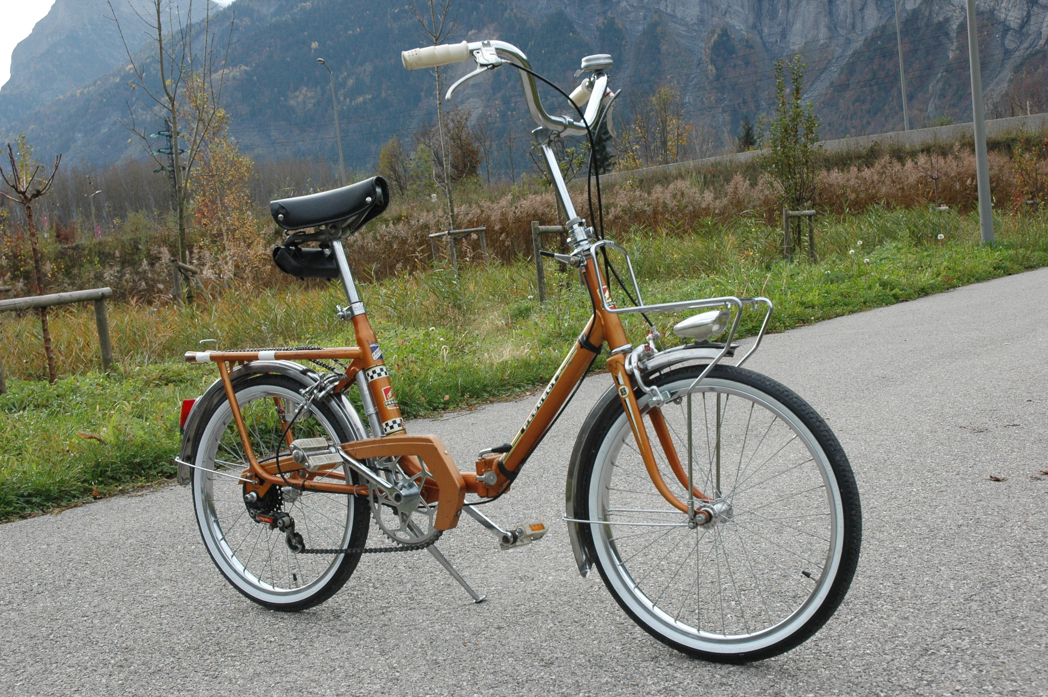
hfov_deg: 45.0
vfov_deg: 30.8
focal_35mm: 44
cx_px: 524
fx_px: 1265
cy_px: 348
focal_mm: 29
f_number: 9
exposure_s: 1/320
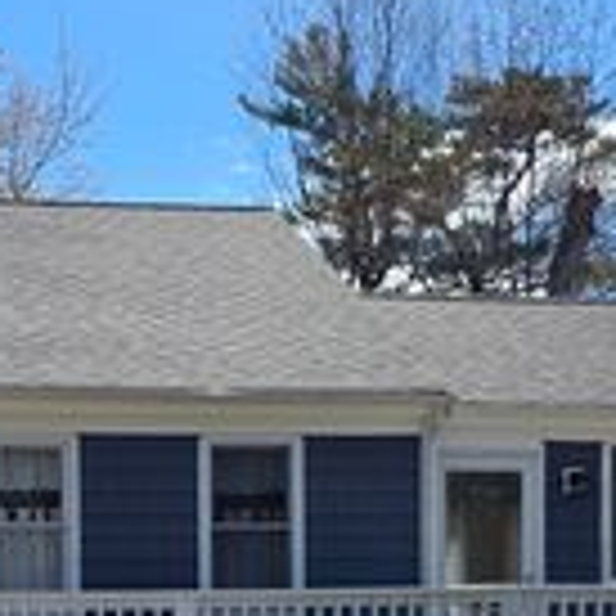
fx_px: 1490
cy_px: 641
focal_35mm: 74
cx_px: 58
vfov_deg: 22.3
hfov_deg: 22.8
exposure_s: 1/4889
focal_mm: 6.25
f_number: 1.7
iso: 80
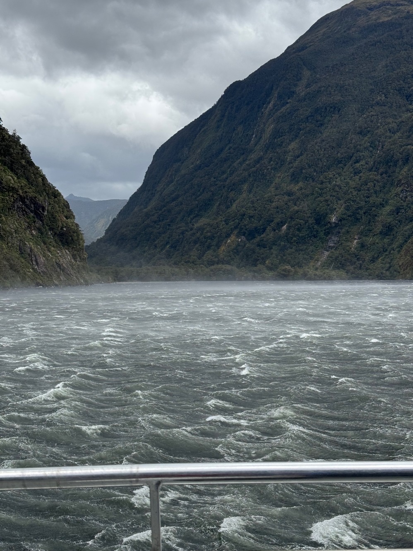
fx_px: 764
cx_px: 206
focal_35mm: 48
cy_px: 276
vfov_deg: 39.7
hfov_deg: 30.3
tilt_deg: -1.8
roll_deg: +0.9
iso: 64
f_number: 1.78
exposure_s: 1/739
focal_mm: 6.76
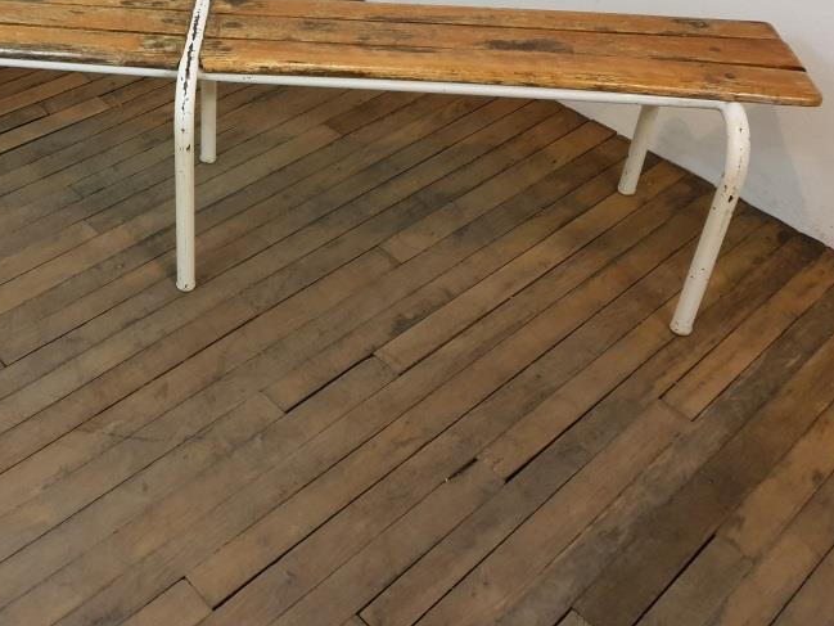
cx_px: 206
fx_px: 988
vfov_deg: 34.2
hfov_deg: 44.2
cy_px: 134
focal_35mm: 41
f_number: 1.5
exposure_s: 1/33
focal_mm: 4.3
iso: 320
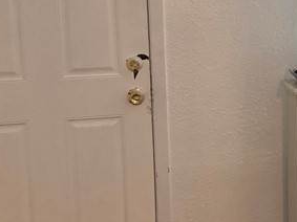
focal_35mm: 94
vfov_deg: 15.7
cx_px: 427
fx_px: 806
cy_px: 65
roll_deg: -0.1
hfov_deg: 18.7
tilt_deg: -7.5
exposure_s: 1/60
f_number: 1.8
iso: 250
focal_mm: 4.25
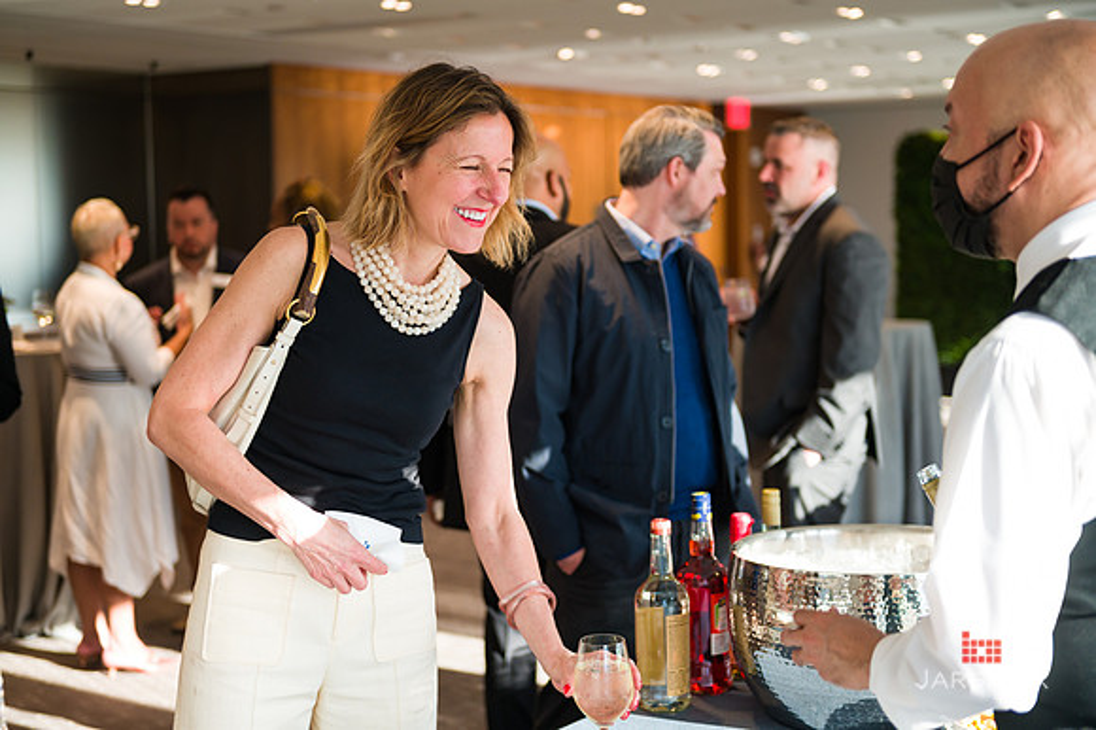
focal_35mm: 56
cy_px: 365
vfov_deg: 24.2
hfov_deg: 35.7
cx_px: 548
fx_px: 1704
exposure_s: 1/400
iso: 640
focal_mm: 56
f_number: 3.2
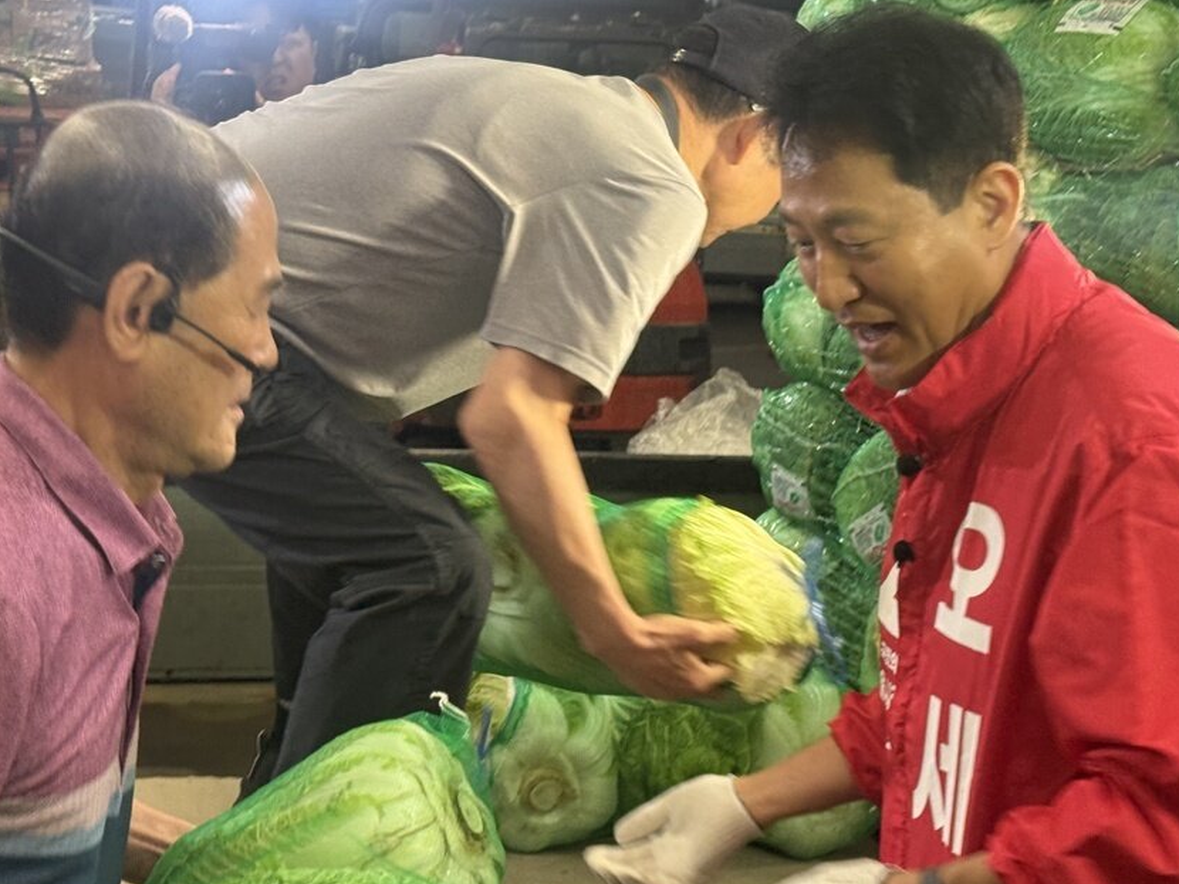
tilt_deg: -10.6
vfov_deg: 18.2
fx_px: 2758
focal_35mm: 81
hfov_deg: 24.1
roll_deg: -2.5
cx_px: 489
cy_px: 439
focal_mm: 6.76
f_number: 1.78
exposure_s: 1/60
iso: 100
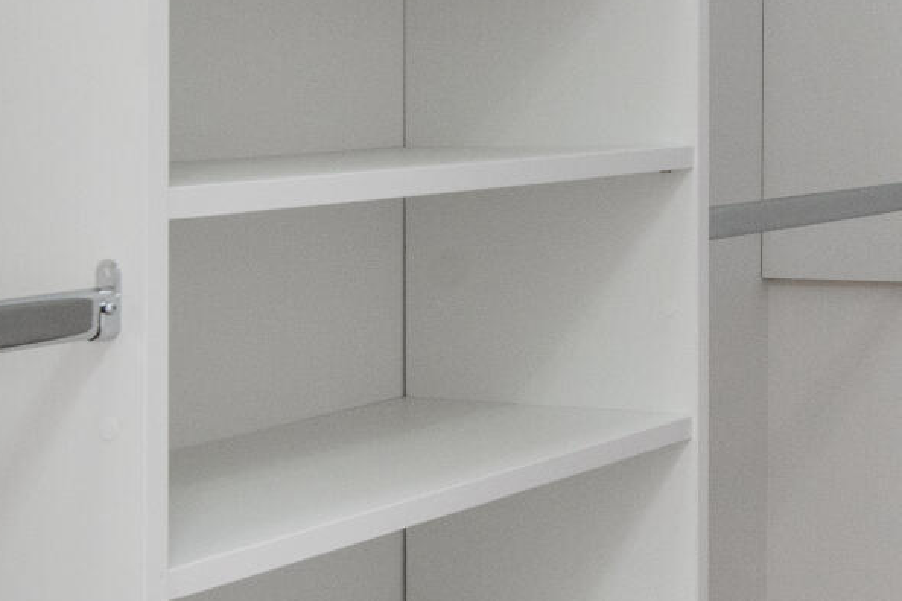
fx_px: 2029
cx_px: 713
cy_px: 198
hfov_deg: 24.7
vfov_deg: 16.8
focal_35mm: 81
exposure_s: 1/250
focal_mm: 16
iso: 400
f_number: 9
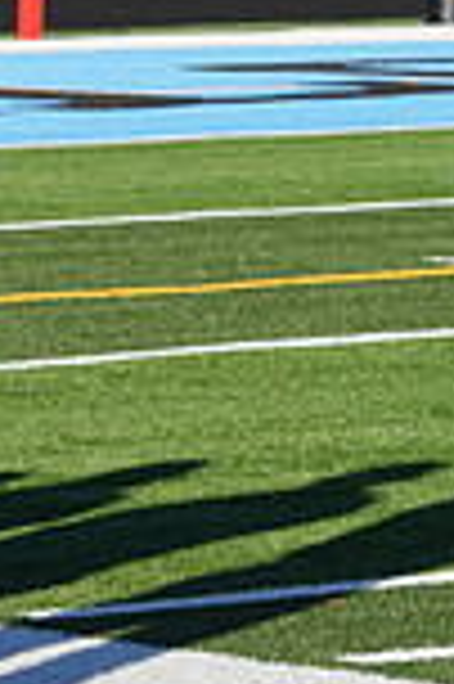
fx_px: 7090
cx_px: -796
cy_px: 83
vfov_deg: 5.5
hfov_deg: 3.6
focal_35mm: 374
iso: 320
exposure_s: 1/800
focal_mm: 98
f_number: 8
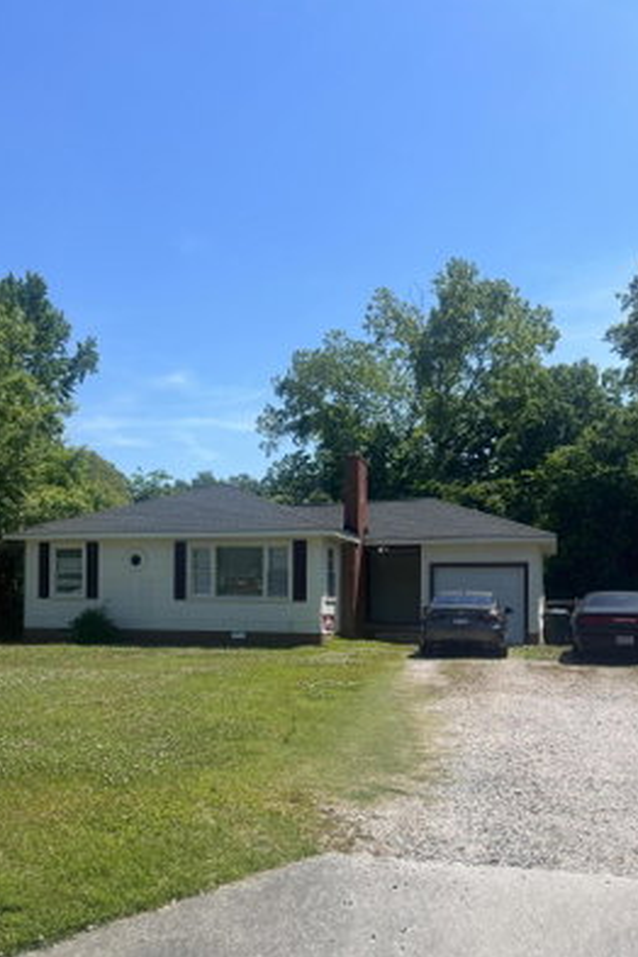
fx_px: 877
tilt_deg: +3.5
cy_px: 577
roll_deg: -0.1
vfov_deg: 56.8
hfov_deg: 39.9
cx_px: 268
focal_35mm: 33
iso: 50
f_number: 1.5
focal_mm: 5.7
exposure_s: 1/4831
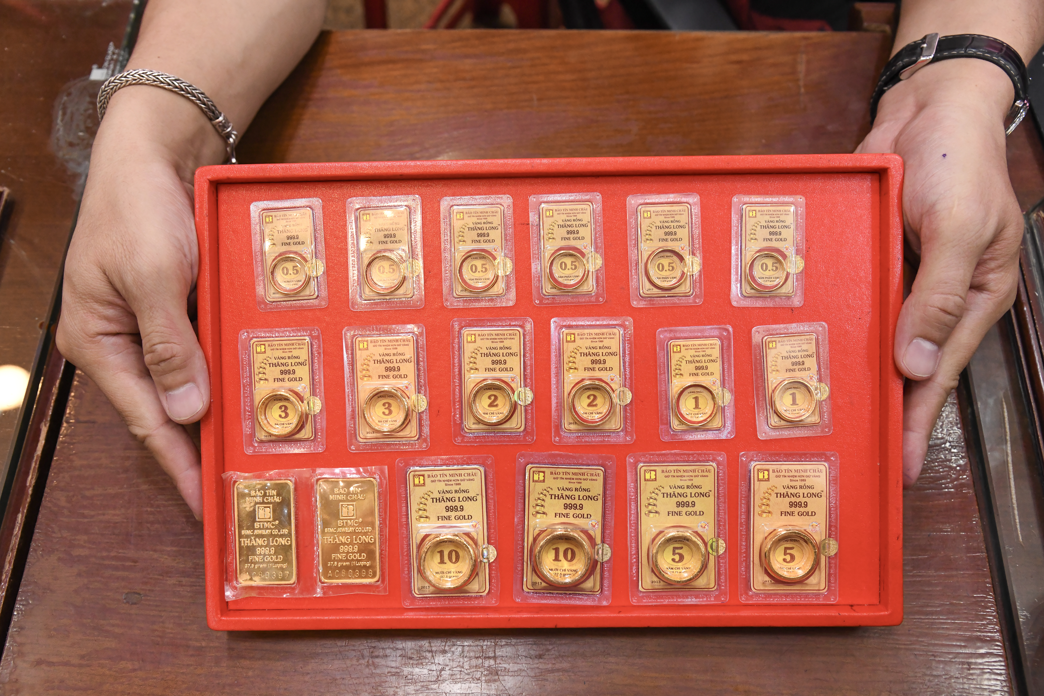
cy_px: 348
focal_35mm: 32
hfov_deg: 58.7
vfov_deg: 41.1
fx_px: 928
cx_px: 522
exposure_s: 1/160
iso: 3200
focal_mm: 32
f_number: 6.3
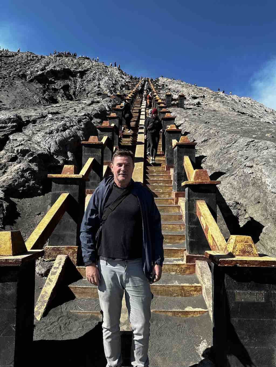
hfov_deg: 56.8
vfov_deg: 71.6
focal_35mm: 24
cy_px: 184
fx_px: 255
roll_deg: -1.4
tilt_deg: +7.9
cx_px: 138
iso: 80
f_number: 1.78
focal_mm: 6.86
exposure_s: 1/3356
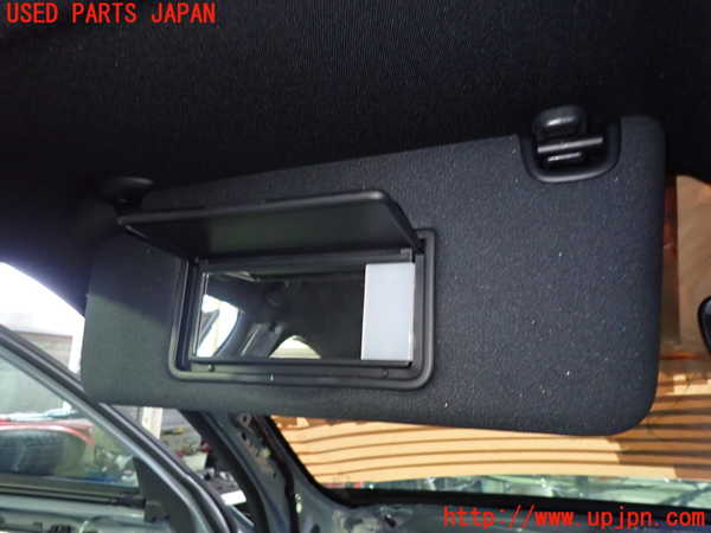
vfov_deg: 54.9
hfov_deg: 69.4
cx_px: 356
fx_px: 513
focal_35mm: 25
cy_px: 266
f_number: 2
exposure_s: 1/20
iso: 800
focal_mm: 4.5
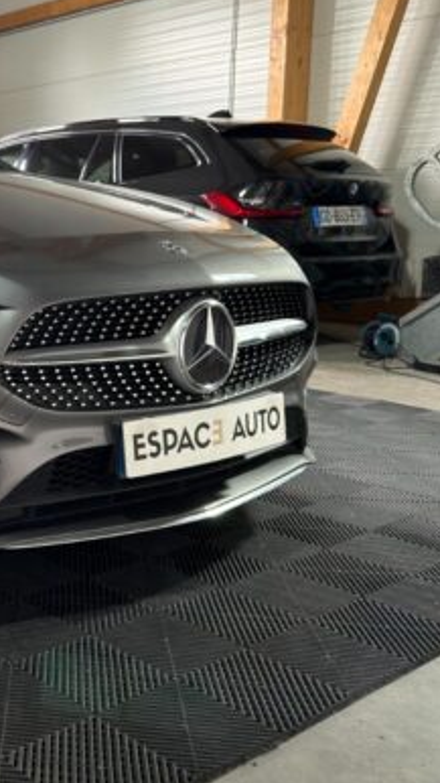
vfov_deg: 48.2
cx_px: -124
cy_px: 330
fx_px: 872
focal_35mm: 42
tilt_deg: -6.8
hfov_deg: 24.8
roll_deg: +0.6
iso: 250
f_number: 1.78
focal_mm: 6.76
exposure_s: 1/55
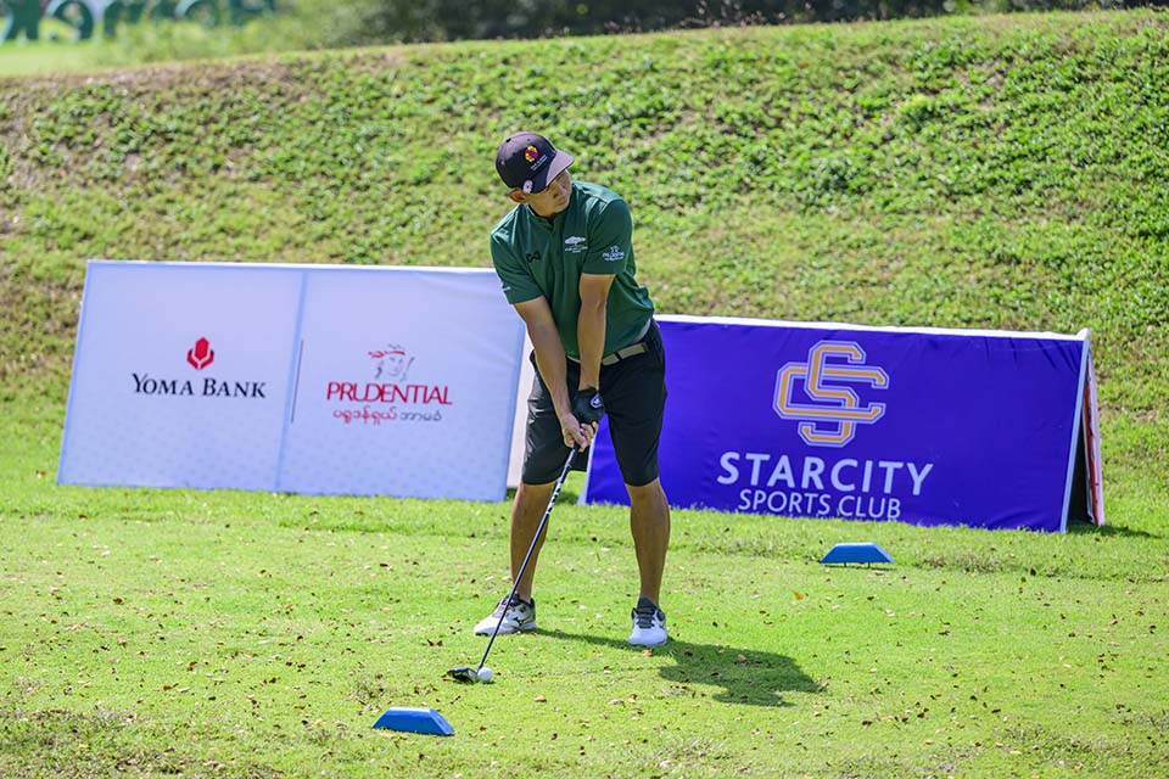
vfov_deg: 10.2
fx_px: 4383
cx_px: 584
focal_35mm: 135
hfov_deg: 15.2
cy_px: 390
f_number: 2.8
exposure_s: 1/5000
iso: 450
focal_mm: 135
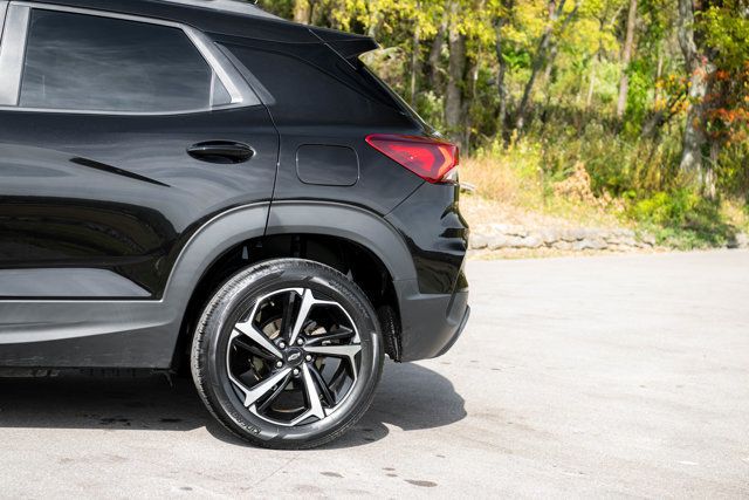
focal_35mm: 62
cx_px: 374
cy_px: 250
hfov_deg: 32.4
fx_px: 1290
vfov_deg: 21.9
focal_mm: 62
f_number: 5
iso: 640
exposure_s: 1/1250
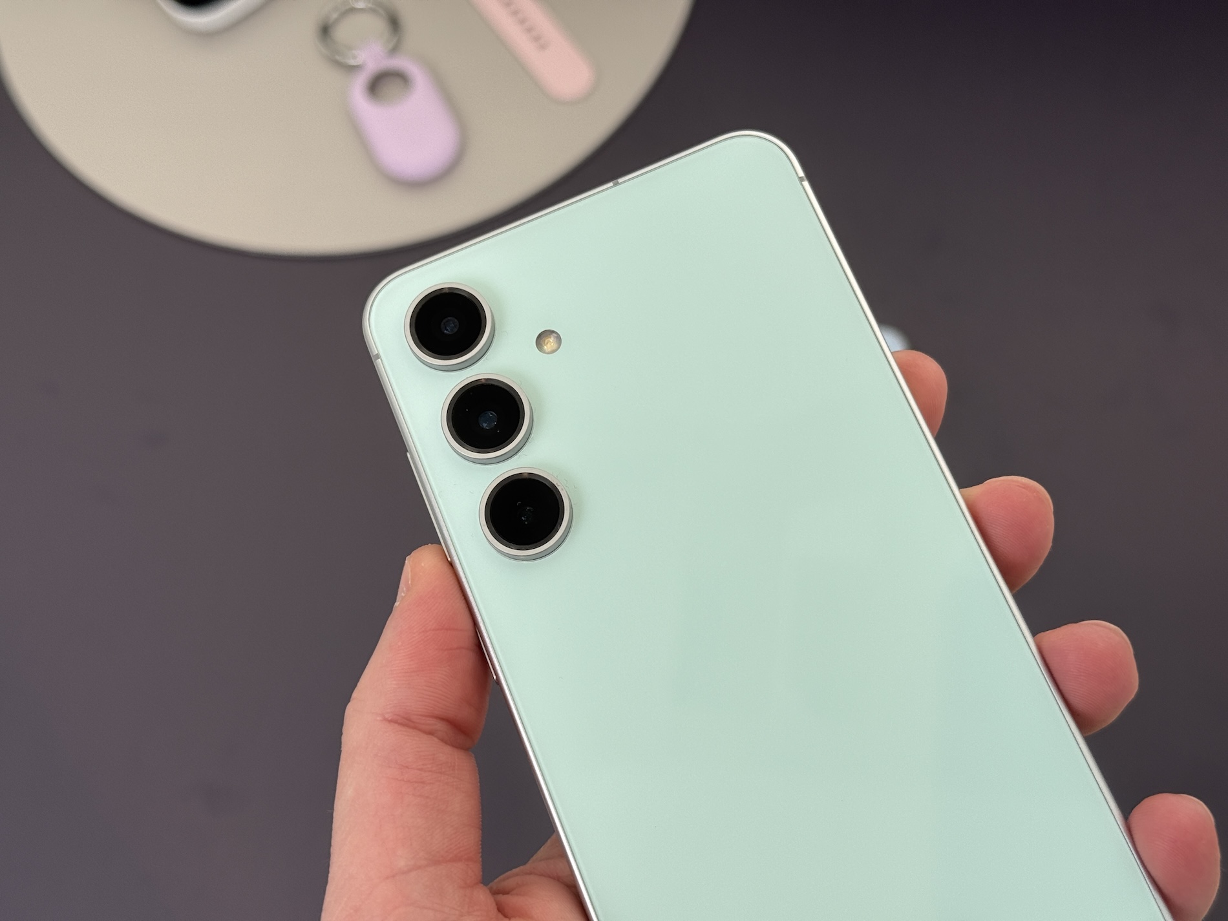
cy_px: 460
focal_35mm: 48
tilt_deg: -67.9
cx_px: 614
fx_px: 1703
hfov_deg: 39.7
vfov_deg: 30.3
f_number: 1.78
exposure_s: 1/636
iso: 64
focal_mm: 6.76
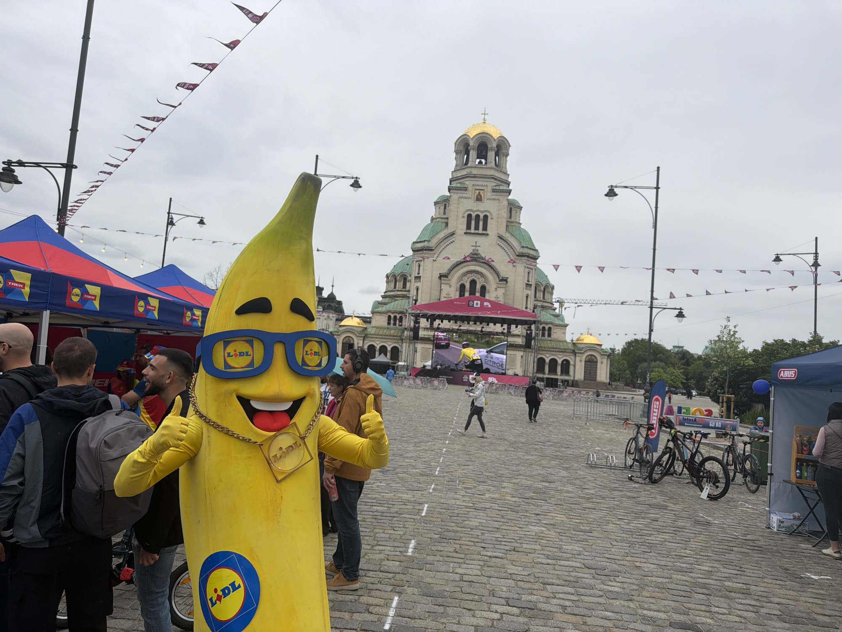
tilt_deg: +5.5
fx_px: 584
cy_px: 316
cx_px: 421
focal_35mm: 24
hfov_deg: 71.6
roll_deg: -4.2
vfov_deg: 56.8
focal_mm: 6.76
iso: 80
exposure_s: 1/4167
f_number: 1.78
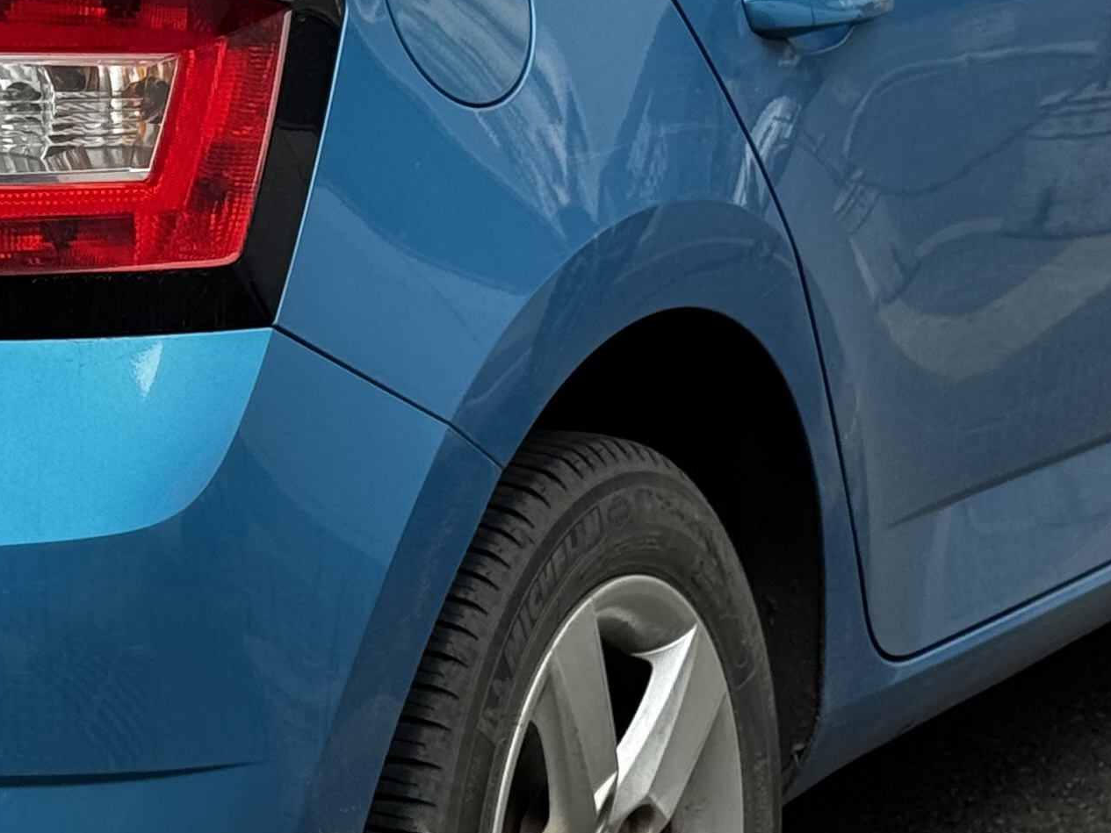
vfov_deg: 9.7
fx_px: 4911
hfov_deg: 12.8
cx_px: 10
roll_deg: +1.8
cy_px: 235
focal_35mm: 153
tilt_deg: -9.0
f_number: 1.78
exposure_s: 1/1287
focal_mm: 6.76
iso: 64
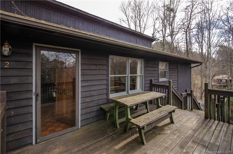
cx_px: 116
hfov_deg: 100.5
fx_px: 97
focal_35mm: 15
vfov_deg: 77.0
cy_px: 77
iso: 500
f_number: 8
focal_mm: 10
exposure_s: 1/100
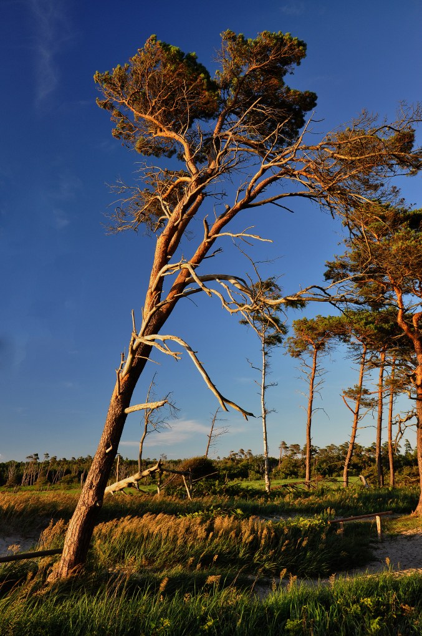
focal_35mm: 33
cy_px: 318
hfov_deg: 39.9
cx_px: 211
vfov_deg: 57.3
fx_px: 582
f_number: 8
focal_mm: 22
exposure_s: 1/40
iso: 250
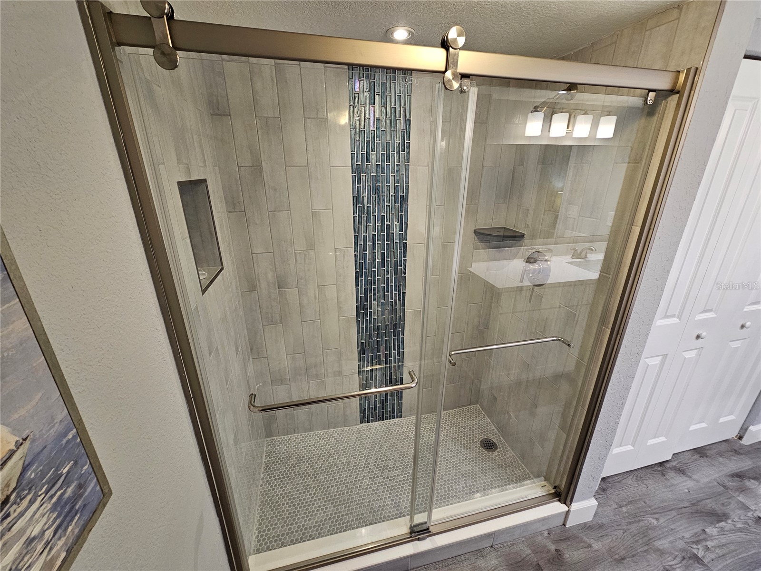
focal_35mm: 13
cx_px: 380
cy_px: 286
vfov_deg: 89.9
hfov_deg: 106.2
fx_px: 286
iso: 200
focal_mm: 2.2
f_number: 2.2
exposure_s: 1/60
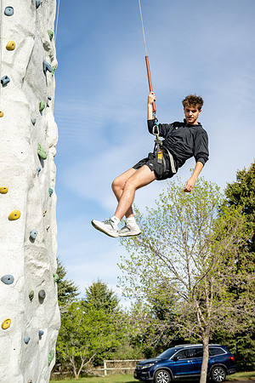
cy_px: 192
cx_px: 128
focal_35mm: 53
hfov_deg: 25.5
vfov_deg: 37.5
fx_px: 563
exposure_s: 1/320
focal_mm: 53
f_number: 6.3
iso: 125
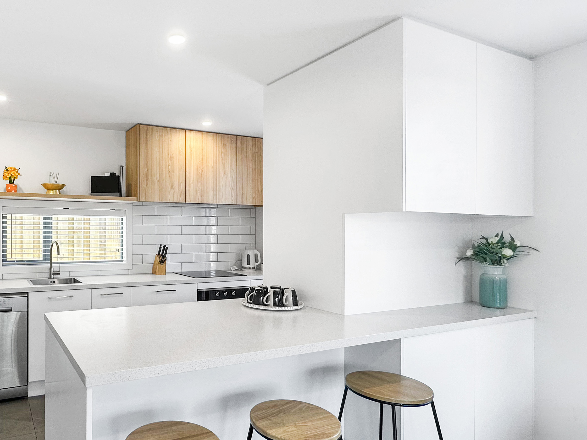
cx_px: 158
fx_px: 390
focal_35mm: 23
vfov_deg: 58.8
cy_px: 237
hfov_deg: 69.8
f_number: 2.2
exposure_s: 1/100
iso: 64
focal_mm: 2.22
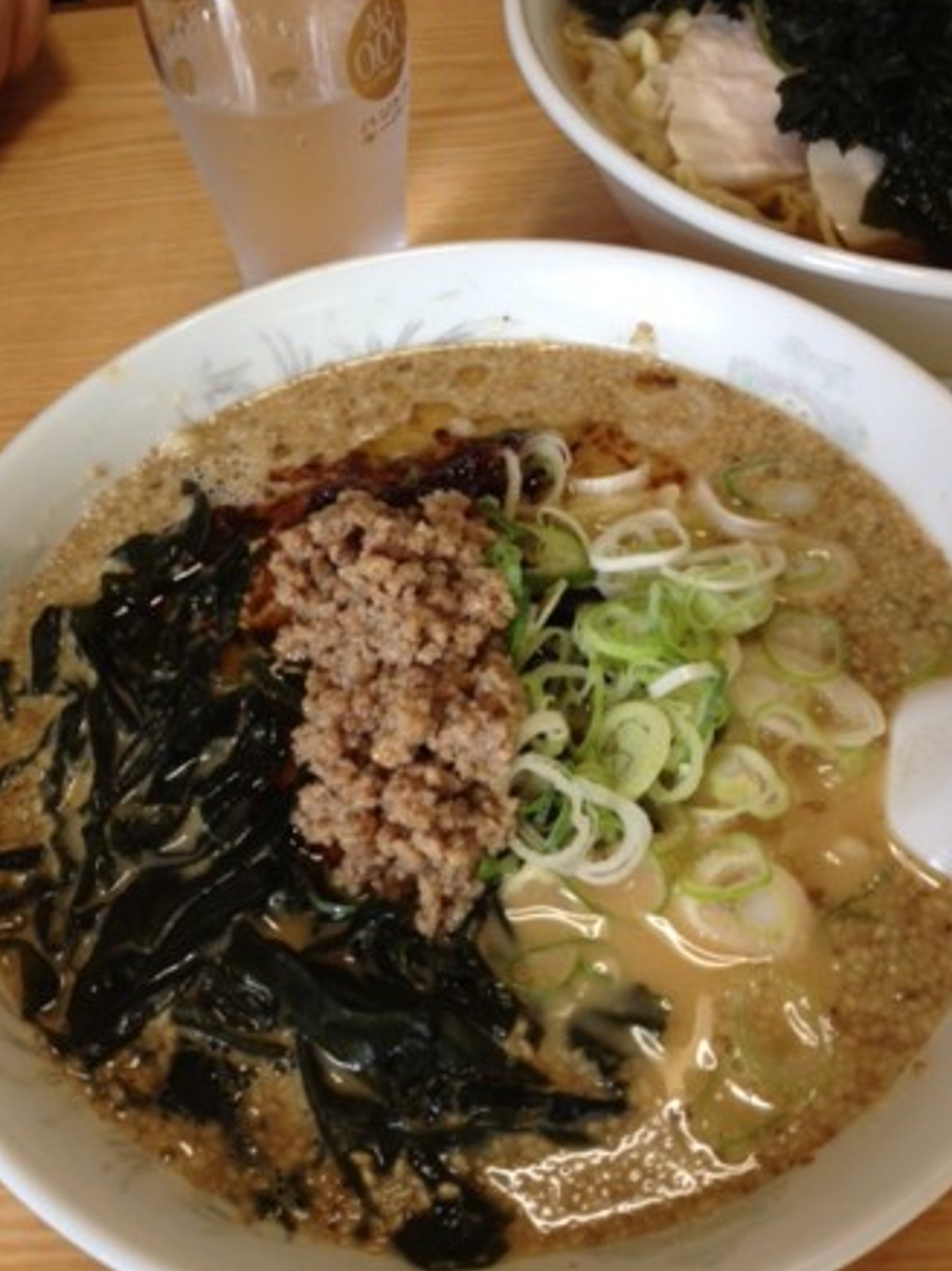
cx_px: 470
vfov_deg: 51.4
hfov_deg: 39.6
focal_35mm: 36
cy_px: 621
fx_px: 1321
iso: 64
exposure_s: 1/24
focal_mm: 4.28
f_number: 2.4
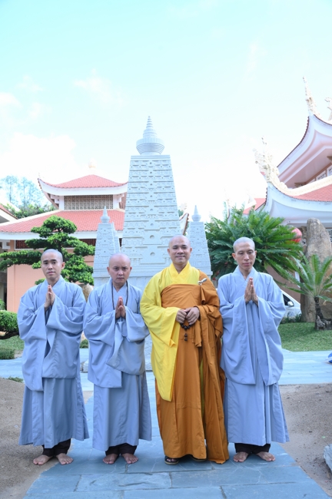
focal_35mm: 34
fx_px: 471
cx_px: 166
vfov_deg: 55.8
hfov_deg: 38.8
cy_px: 250
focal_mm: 34
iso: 320
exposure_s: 1/125
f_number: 6.3
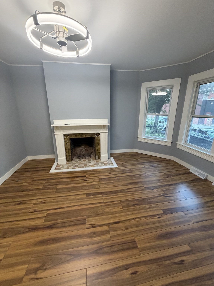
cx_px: 107
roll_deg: +0.2
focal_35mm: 14
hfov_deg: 85.7
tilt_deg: -16.1
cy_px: 143
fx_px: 115
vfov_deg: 102.1
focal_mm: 2.22
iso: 320
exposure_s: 1/64
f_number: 2.2
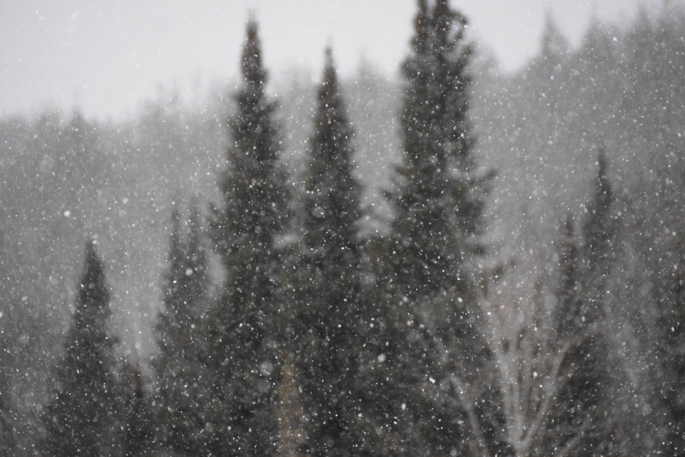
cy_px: 228
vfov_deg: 3.7
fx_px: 7135
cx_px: 342
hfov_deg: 5.5
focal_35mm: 375
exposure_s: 1/400
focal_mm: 250
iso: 1250
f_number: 6.3
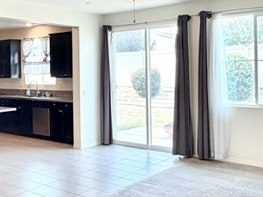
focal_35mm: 47
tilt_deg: -0.2
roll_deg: +1.1
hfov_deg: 40.2
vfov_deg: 30.7
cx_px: 102
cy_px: 71
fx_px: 357
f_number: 2.2
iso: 125
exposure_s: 1/120
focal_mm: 2.22
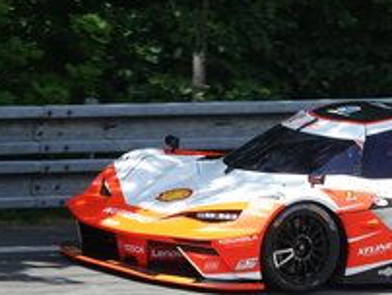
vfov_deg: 2.1
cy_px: 206
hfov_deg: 2.8
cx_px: 396
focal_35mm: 706
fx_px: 8004
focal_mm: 120.91
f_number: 4
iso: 200
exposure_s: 1/800
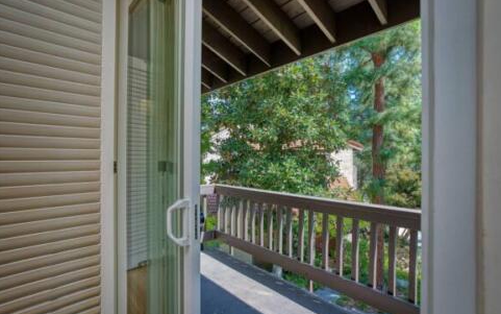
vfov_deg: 65.0
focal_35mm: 18
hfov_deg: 91.1
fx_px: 246
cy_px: 153
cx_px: 257
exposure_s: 1/80
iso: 100
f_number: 7.1
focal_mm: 17
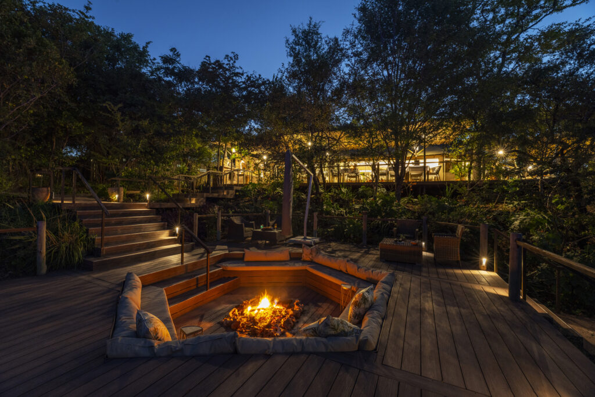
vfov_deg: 81.2
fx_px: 231
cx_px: 298
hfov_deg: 104.2
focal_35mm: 14
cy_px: 198
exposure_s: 25
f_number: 11
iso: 320
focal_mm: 14
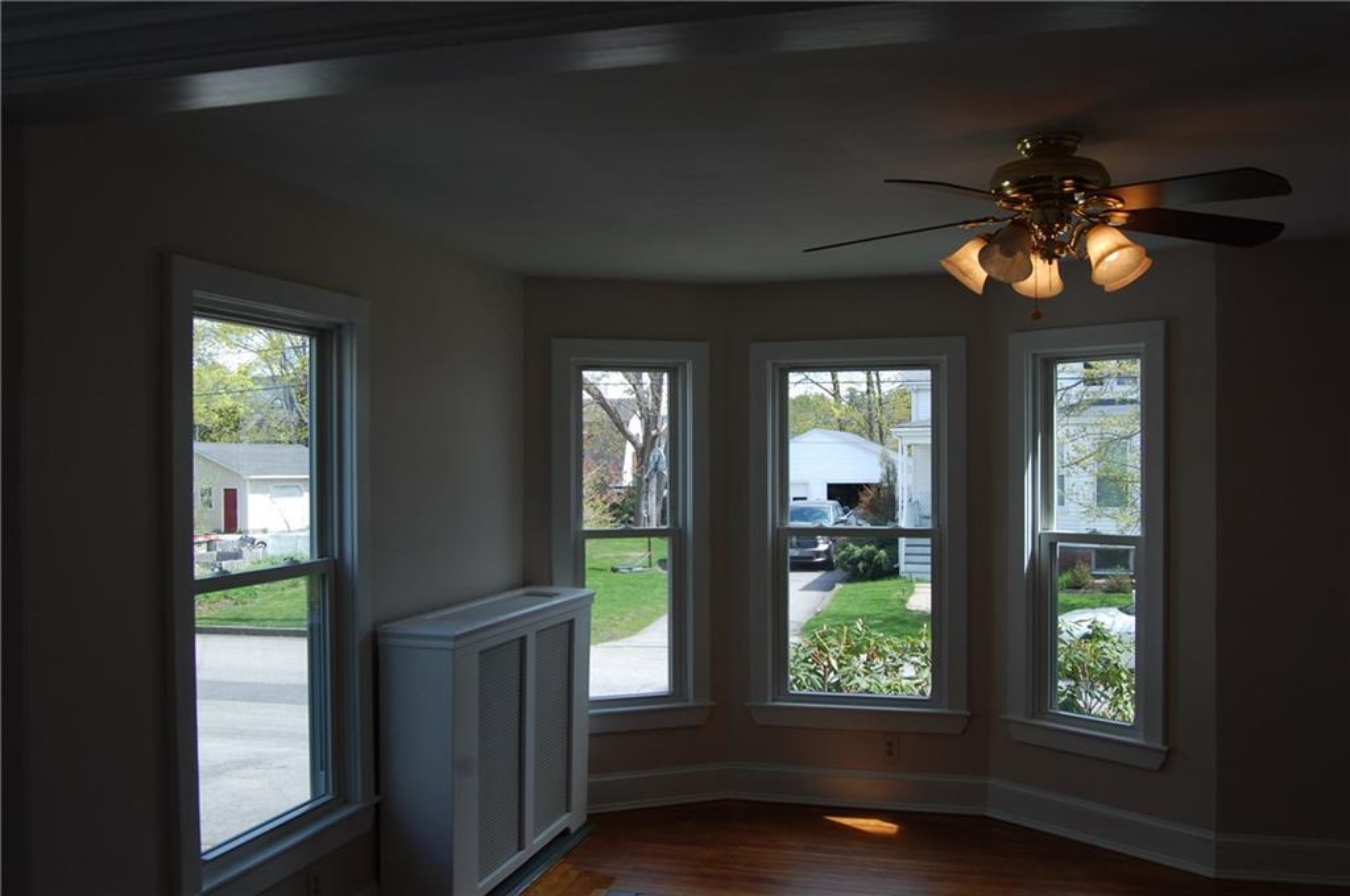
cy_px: 448
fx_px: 1124
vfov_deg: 43.5
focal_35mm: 30
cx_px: 675
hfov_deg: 62.0
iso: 200
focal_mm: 20
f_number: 6.3
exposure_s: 1/160
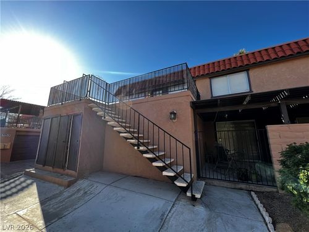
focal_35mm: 13
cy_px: 116
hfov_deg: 106.2
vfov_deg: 89.9
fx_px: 116
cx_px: 154
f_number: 1.8
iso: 32
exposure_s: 1/320
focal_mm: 1.57
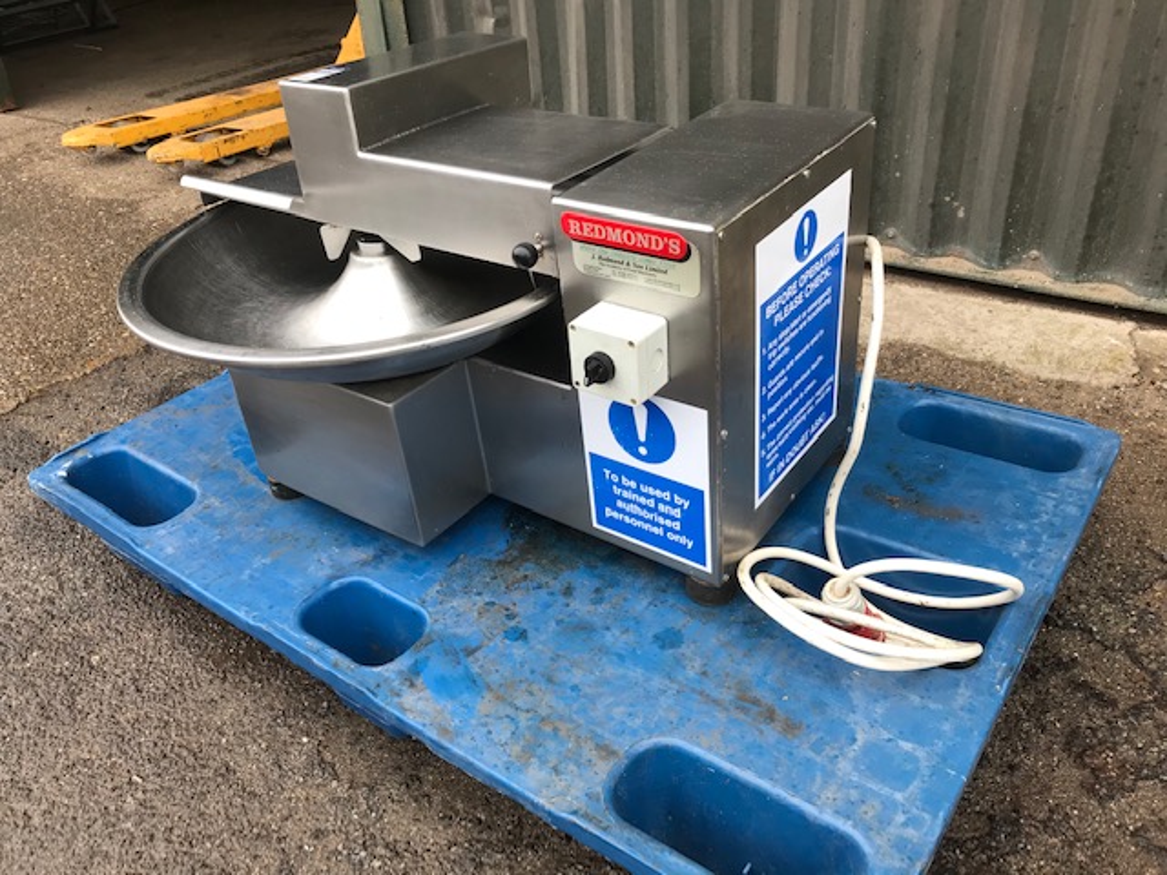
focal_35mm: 28
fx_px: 944
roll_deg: +4.1
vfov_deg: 49.7
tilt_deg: -31.2
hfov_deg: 63.4
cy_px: 438
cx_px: 584
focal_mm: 3.99
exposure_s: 1/100
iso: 25
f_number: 1.8
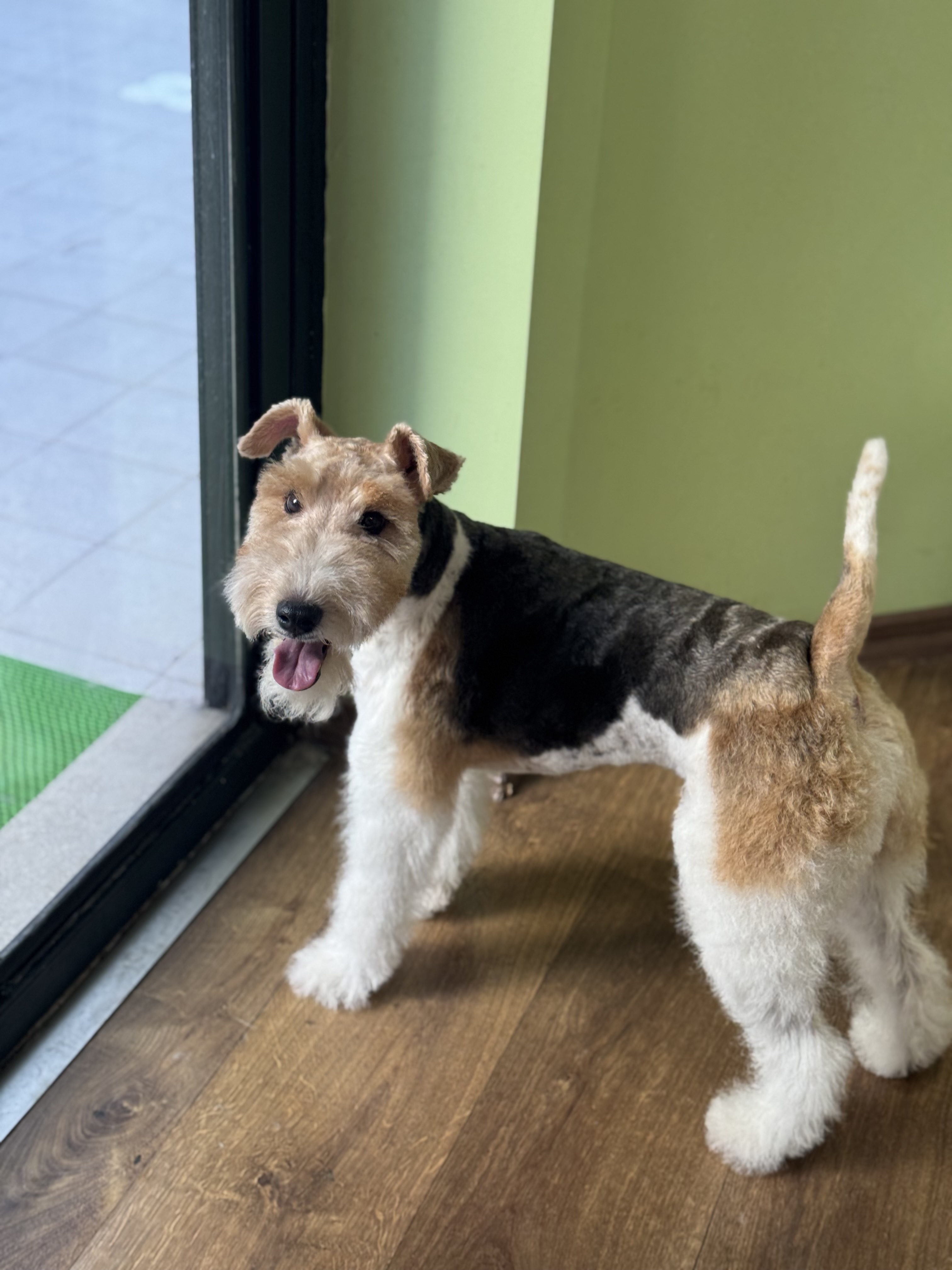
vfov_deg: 39.7
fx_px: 1760
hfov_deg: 30.3
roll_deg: -6.8
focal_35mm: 48
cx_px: 476
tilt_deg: -28.5
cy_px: 635
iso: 64
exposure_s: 1/100
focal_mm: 6.76
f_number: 1.78
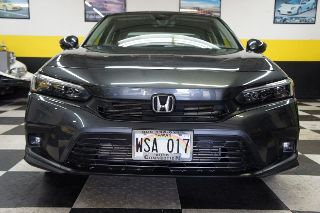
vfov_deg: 36.8
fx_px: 320
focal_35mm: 36
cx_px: 160
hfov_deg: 53.2
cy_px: 106
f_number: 4
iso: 400
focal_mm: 24
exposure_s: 1/40
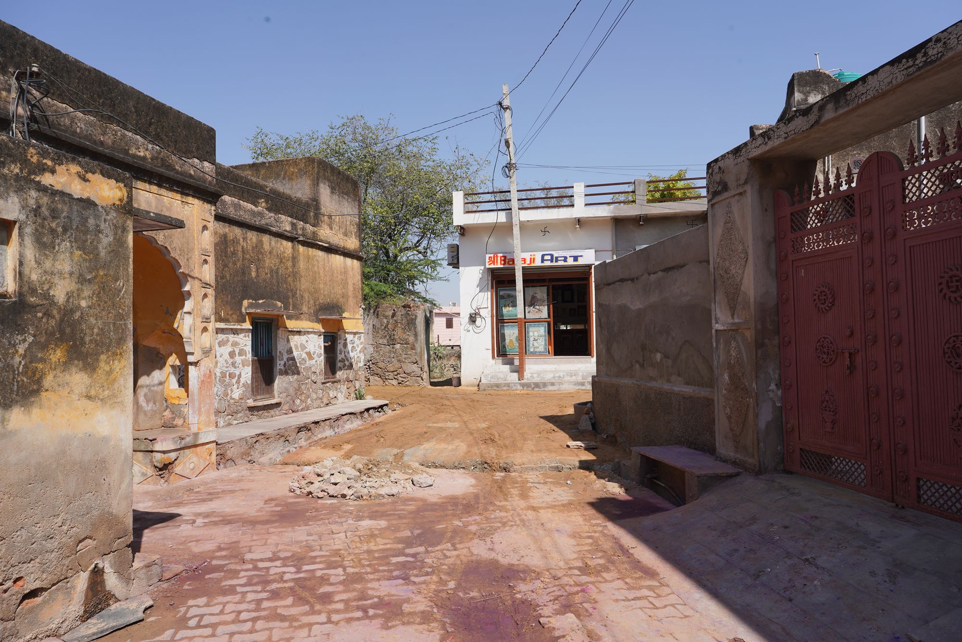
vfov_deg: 53.1
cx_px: 481
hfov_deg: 73.7
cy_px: 321
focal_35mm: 24
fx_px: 641
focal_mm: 24
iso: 100
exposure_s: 1/125
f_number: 14
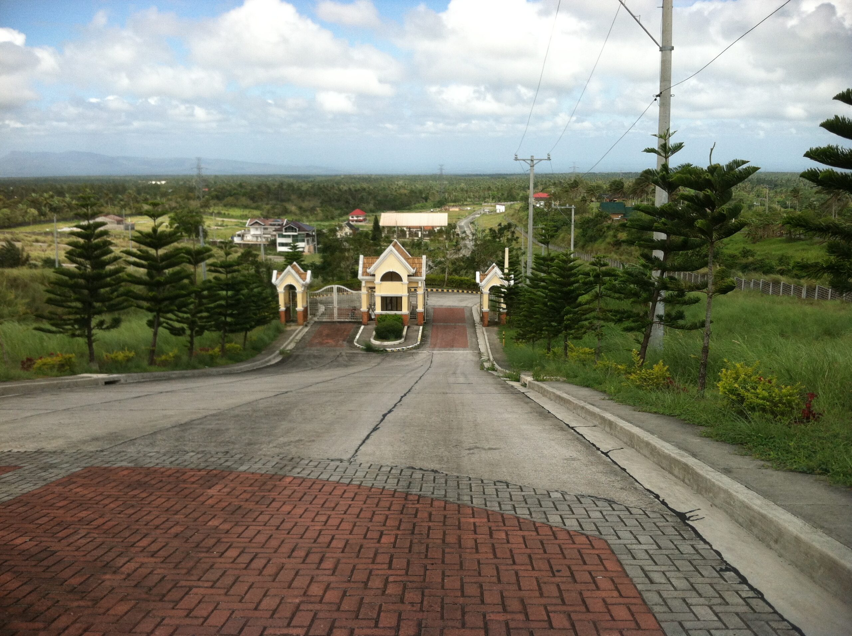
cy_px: 318
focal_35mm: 35
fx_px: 860
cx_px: 426
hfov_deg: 52.7
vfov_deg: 40.6
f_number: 2.8
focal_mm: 3.85
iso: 80
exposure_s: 1/857
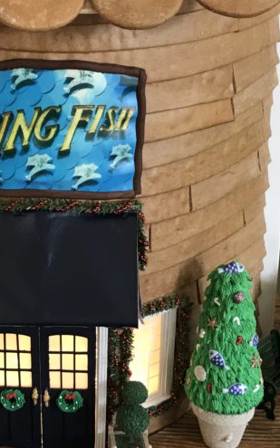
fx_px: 880
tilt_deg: -23.6
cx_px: 60
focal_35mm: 72
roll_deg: +1.0
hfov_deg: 17.9
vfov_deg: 28.6
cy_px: 244
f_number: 1.8
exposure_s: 1/15
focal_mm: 3.99
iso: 40
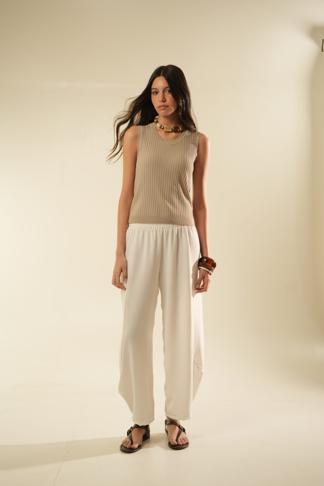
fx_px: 675
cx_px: 162
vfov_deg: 39.6
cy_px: 243
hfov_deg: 27.0
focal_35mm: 50
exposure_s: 1/125
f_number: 3.5
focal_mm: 50
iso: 500
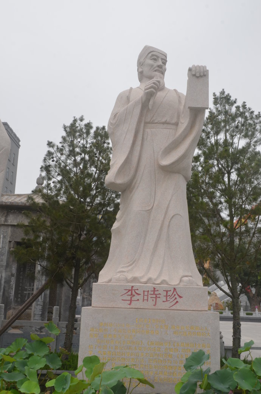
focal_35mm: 38
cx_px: 130
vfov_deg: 51.4
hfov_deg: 35.4
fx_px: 409
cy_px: 197
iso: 200
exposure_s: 1/250
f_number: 10
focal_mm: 25
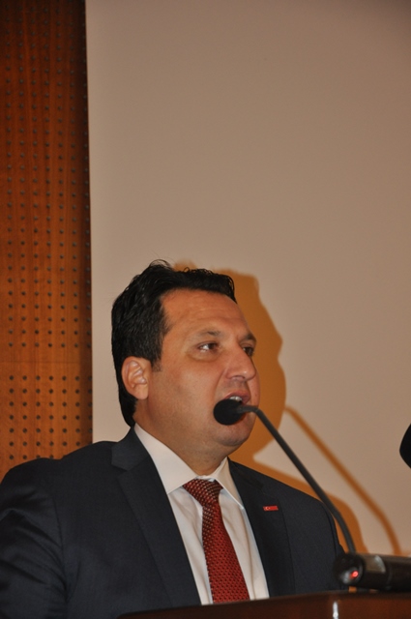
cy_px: 310
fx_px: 1803
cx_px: 206
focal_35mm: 105
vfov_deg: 19.5
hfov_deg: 13.0
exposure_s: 1/60
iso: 800
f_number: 4.5
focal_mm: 70
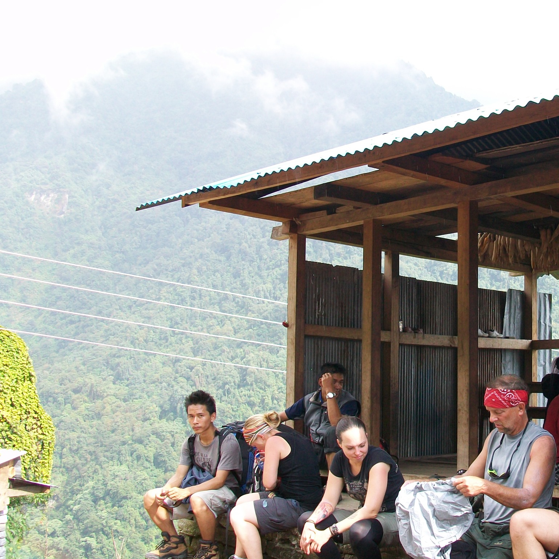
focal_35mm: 46
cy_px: 310
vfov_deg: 36.8
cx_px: 443
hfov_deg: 35.7
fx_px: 840
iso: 64
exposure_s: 1/160
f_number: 2.8
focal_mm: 5.7
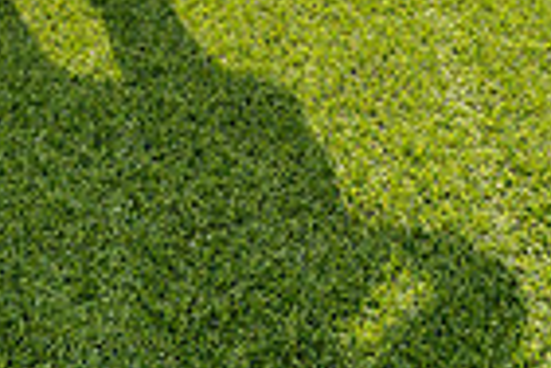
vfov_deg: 11.2
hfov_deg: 19.1
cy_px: -478
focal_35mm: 105
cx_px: 35
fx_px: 1607
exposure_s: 1/250
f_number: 11
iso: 320
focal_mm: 33
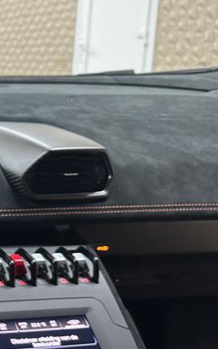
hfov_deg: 17.4
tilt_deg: -10.2
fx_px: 590
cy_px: 184
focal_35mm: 62
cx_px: -164
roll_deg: -0.3
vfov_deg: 33.0
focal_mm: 6.86
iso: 400
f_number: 1.78
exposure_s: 1/47
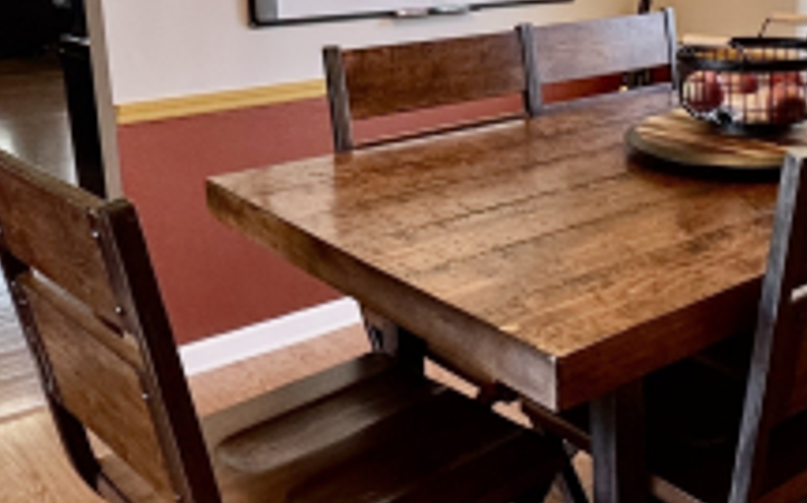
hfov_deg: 40.5
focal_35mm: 46
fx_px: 1011
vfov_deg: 27.2
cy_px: 79
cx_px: 711
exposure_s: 1/120
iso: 250
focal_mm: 2.22
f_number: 2.2
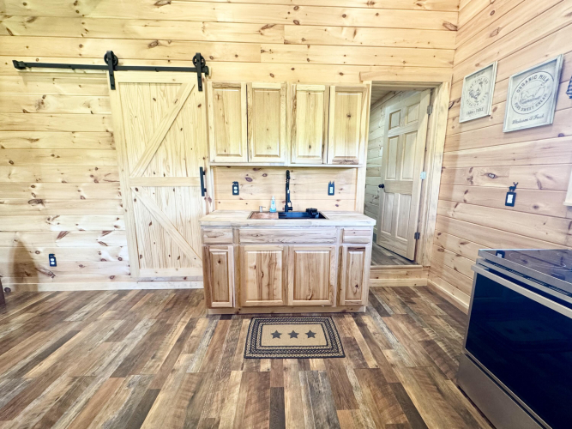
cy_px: 214
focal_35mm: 14
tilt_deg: -8.1
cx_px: 286
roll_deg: +0.0
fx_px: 231
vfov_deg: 85.7
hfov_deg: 102.1
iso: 250
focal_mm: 2.22
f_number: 2.2
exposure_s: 1/60
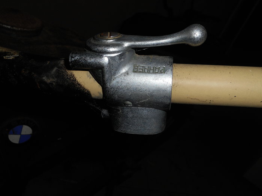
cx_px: 131
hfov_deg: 54.0
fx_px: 257
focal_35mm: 34
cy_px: 98
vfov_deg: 41.8
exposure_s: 1/30
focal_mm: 6
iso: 80
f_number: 11.9
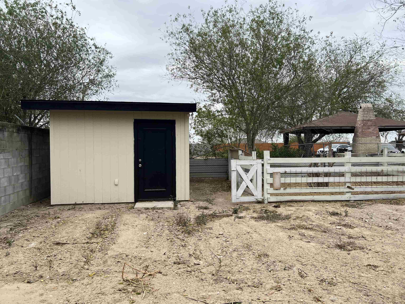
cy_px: 152
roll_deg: +0.0
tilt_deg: -2.1
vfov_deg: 53.1
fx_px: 304
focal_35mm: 26
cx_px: 202
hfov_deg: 67.3
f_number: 1.5
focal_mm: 5.7
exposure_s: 1/1669
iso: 50
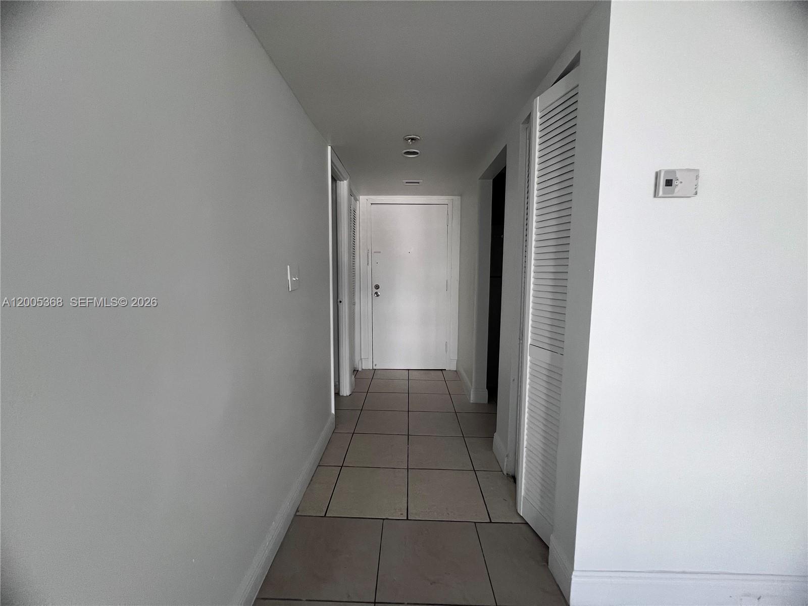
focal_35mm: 13
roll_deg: -0.4
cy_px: 303
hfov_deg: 106.2
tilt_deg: -5.8
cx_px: 404
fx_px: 303
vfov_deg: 89.9
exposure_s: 1/96
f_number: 1.8
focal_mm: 1.57
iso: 250
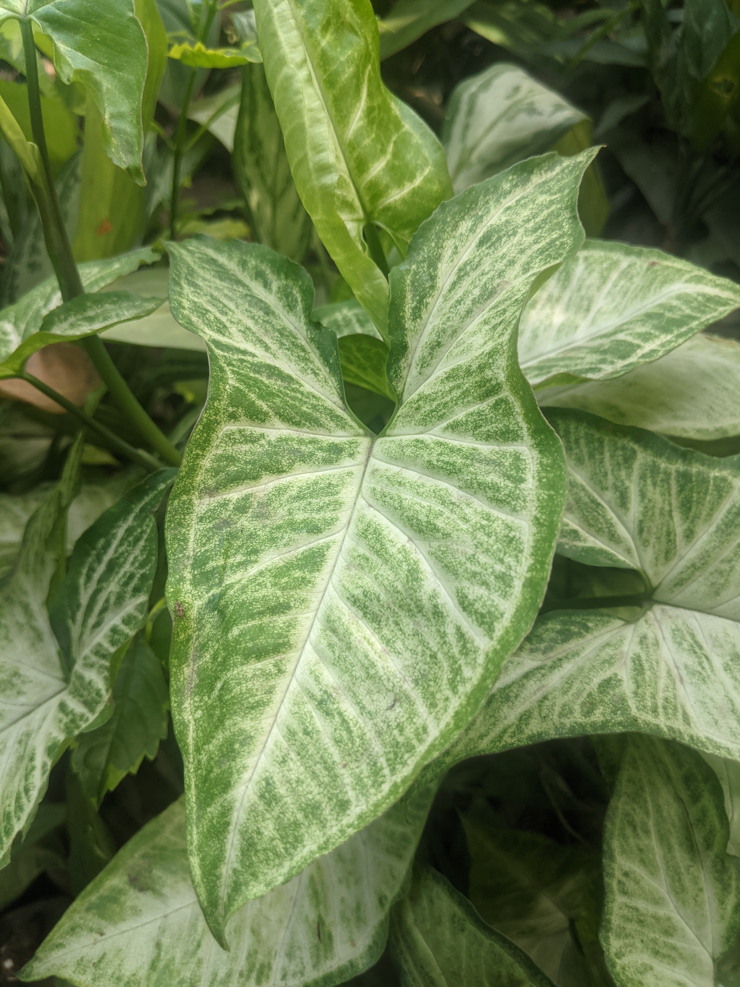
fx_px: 770
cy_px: 494
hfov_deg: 51.4
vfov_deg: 65.3
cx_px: 370
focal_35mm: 27
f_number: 1.8
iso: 46
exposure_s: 1/203
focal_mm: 4.44
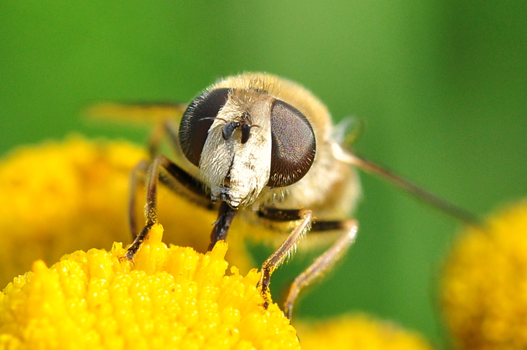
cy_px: 175
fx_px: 1316
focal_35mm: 90
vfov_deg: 15.2
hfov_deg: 22.6
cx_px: 264
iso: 320
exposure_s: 1/400
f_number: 10
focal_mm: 60
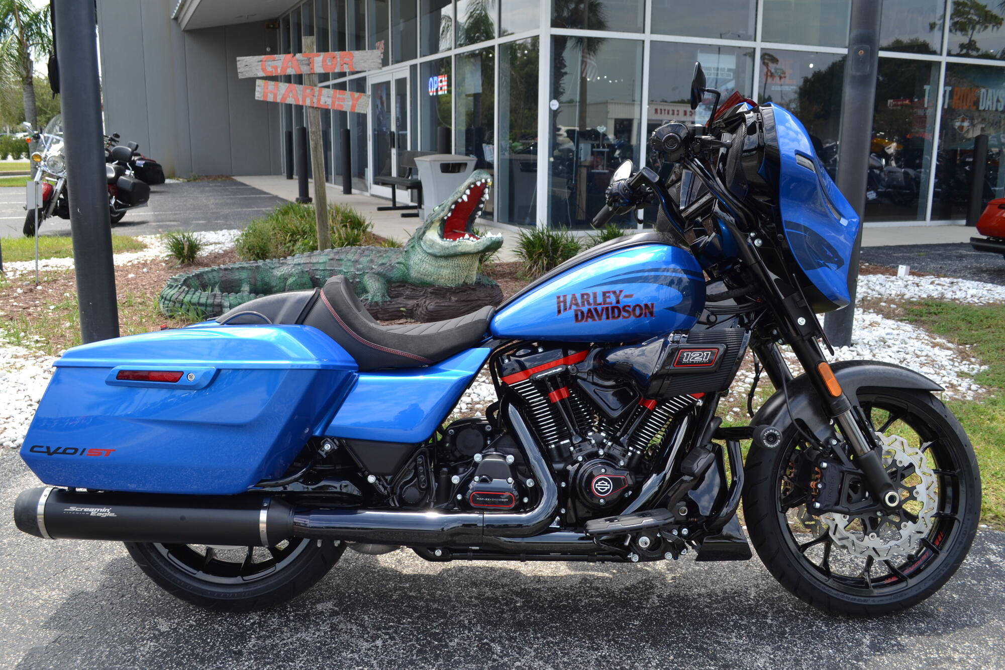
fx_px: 921
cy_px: 335
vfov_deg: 40.0
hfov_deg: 57.2
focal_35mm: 33
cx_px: 502
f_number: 5.6
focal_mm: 22
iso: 100
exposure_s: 1/160
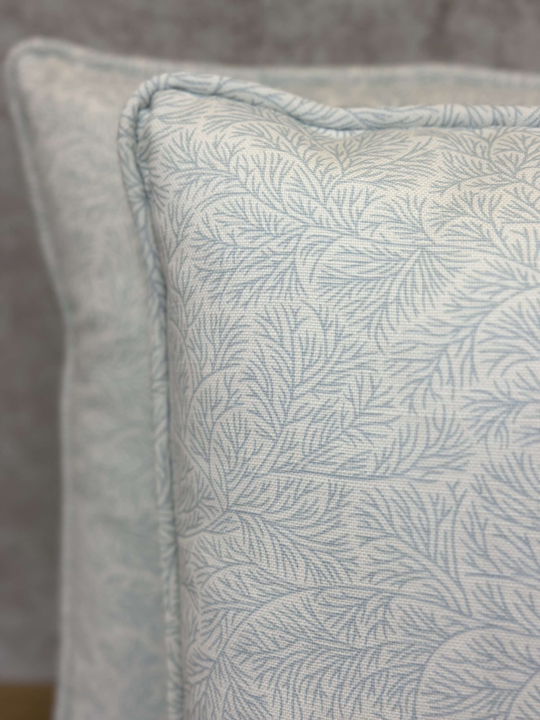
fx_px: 998
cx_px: 270
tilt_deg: -20.0
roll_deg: +1.5
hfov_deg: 30.3
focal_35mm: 48
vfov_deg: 39.7
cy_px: 360
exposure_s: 1/524
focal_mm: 6.86
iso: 80
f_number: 1.78
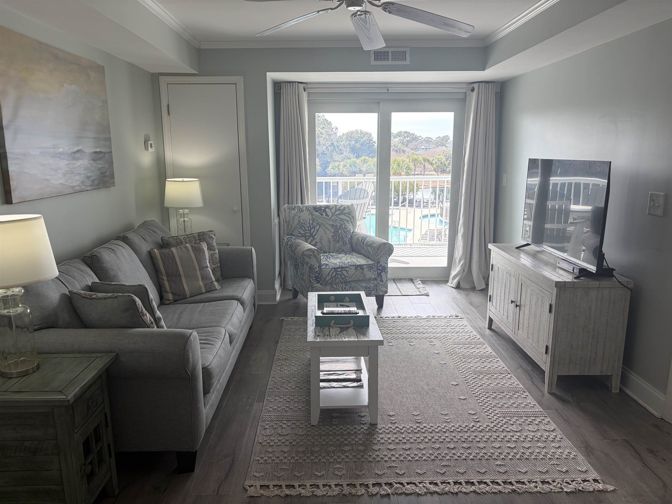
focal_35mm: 26
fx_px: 505
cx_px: 336
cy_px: 252
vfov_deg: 53.1
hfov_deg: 67.3
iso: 50
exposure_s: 1/261
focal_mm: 5.96
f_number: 1.6
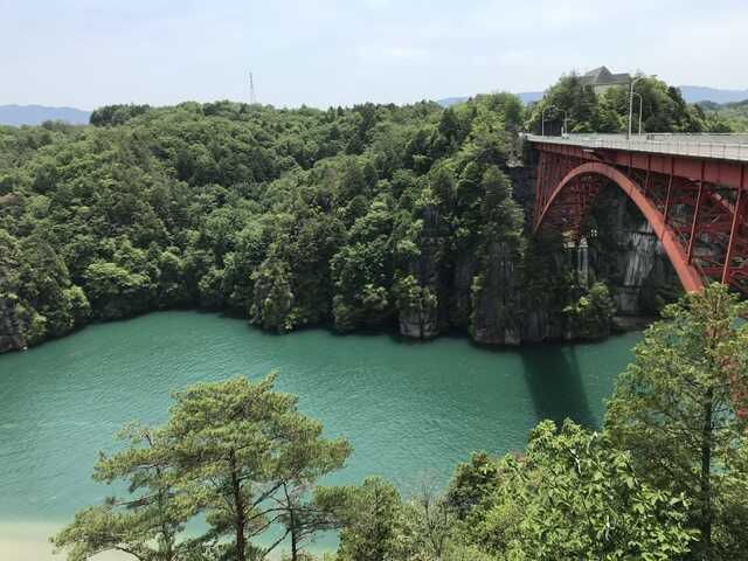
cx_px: 374
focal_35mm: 28
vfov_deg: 49.7
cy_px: 280
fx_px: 605
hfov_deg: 63.4
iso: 20
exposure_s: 1/1681
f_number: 1.8
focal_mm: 3.99
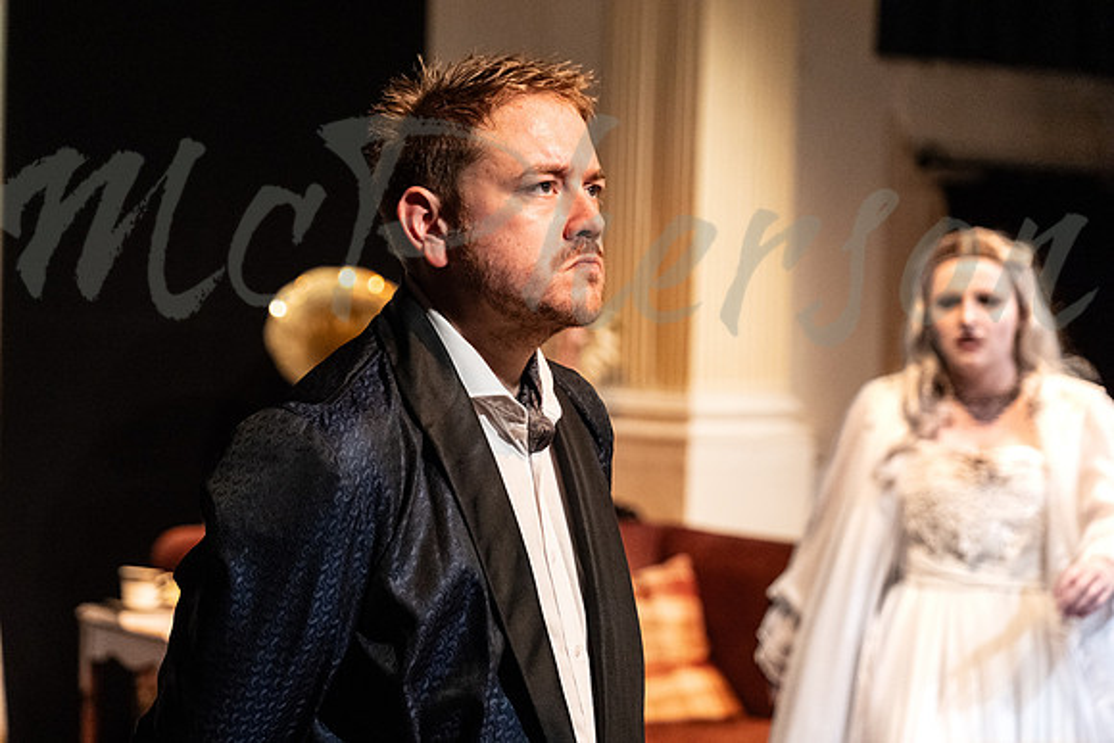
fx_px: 3466
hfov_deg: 18.3
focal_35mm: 112
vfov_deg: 12.2
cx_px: 557
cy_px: 372
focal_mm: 74.4
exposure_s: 1/250
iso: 3200
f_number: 3.2
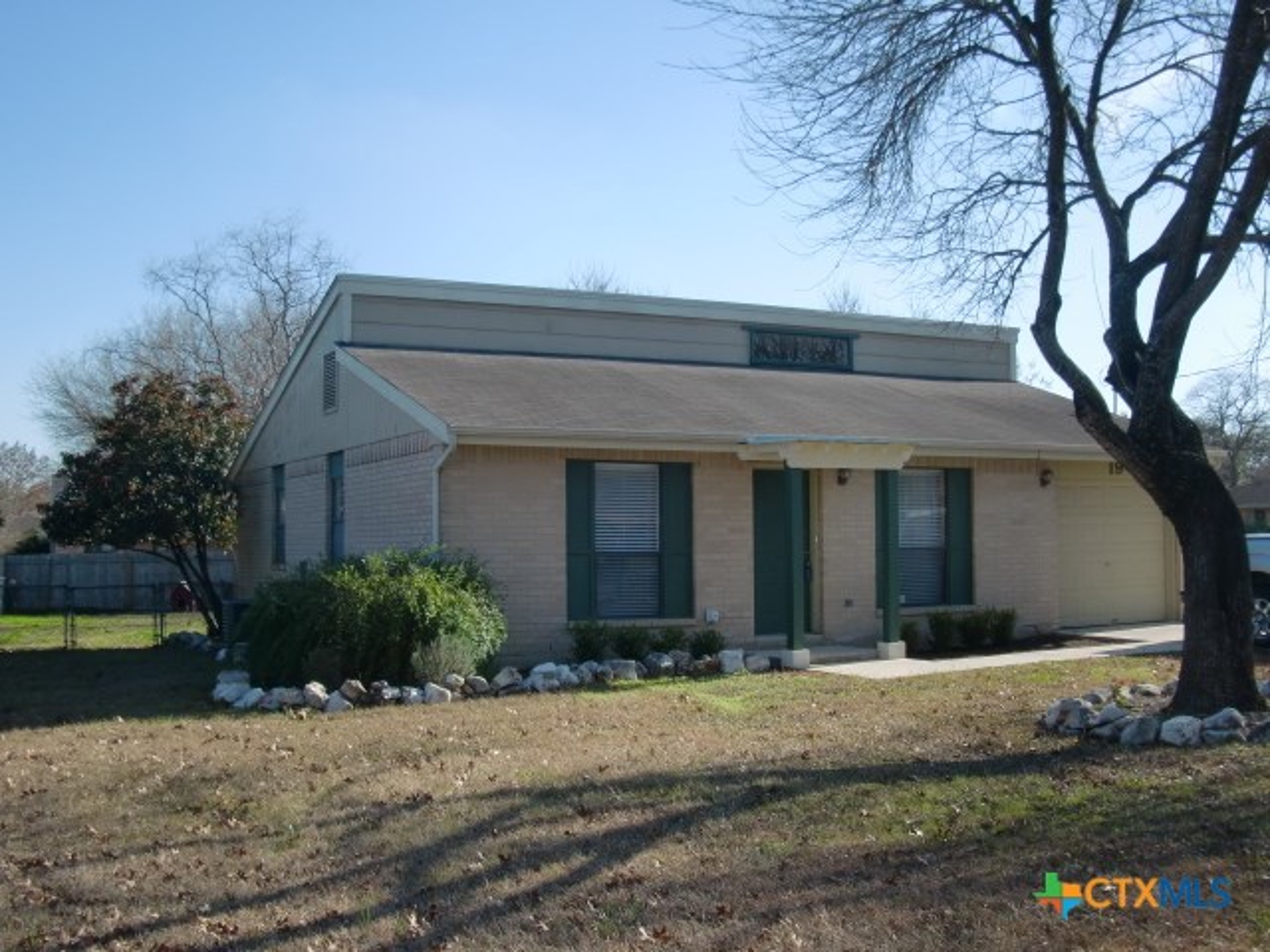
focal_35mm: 38
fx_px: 1394
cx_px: 635
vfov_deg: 37.7
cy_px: 476
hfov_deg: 49.0
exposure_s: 1/500
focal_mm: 6.66
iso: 64
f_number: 3.9
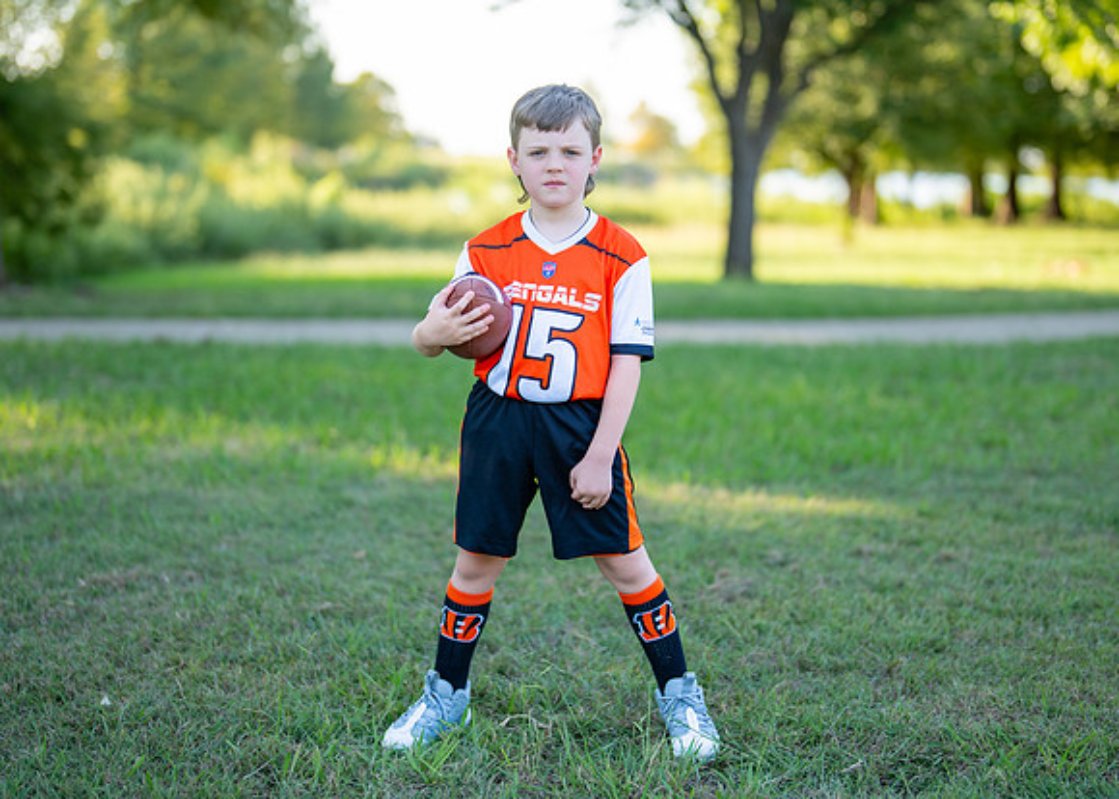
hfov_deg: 31.0
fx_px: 2020
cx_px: 564
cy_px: 365
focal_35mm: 64
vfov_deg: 22.4
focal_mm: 50
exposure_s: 1/1000
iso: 100
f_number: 1.2
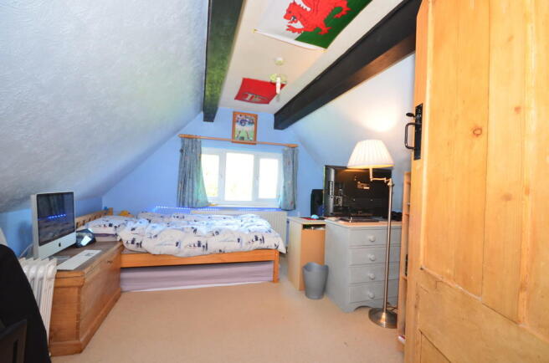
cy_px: 182
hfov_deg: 100.5
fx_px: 228
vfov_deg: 77.0
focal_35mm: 15
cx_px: 274
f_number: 4
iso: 800
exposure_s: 1/60
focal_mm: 10
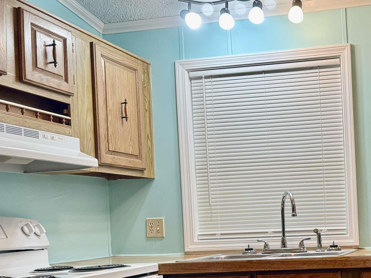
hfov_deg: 36.2
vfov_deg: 29.7
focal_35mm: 48
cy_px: 214
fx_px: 514
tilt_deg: -0.1
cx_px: 362
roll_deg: +2.2
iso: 160
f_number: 1.78
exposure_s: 1/120
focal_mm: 6.76
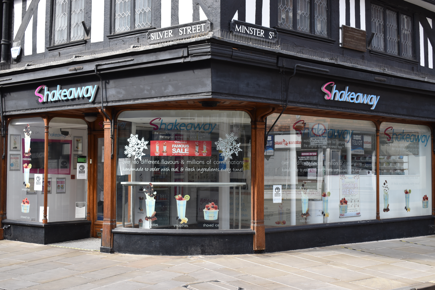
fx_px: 562
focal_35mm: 46
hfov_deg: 42.3
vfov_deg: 28.9
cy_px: 145
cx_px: 218
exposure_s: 1/250
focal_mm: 31
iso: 200
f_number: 5.6
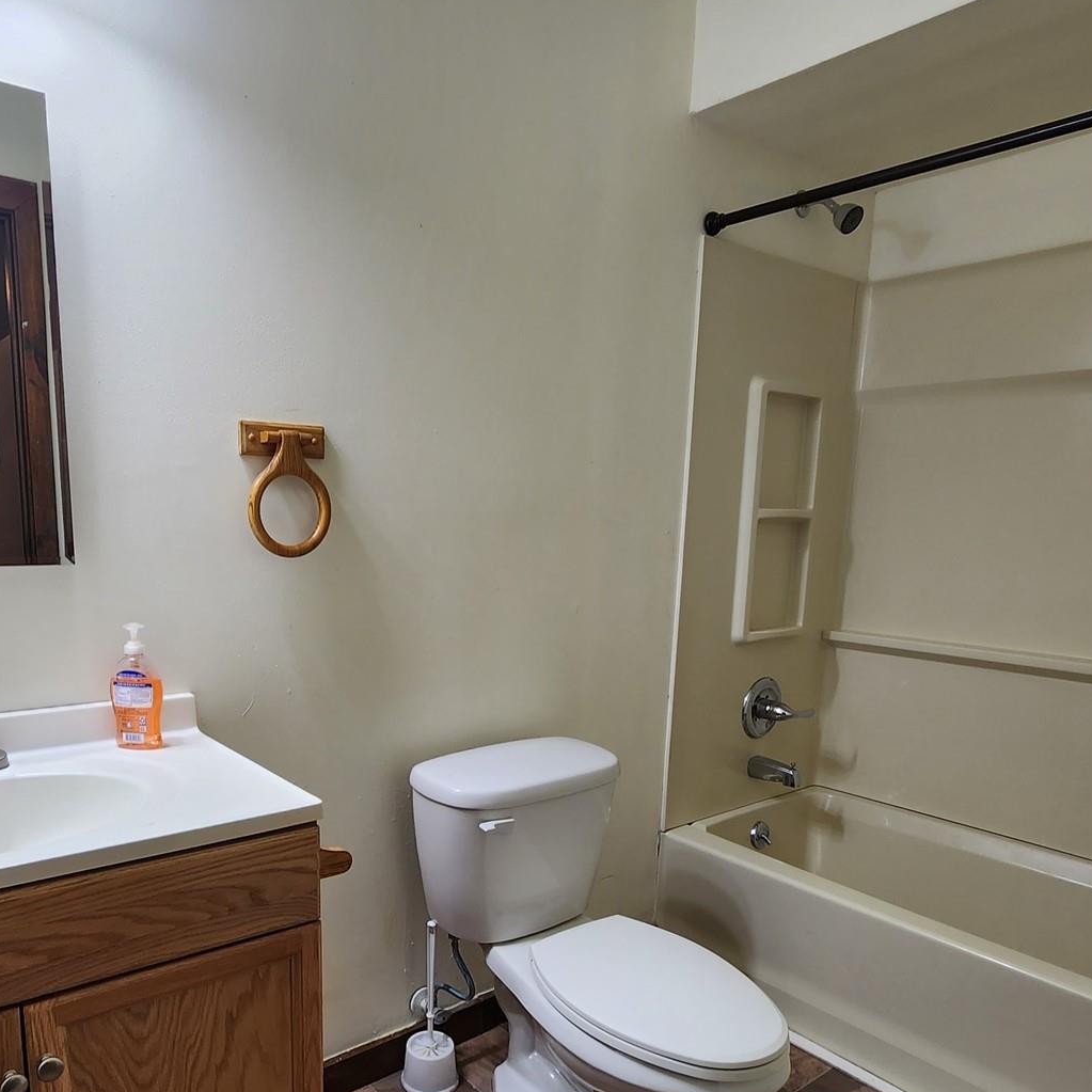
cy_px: 691
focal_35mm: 23
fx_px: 821
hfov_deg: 66.4
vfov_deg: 66.1
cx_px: 423
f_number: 2.2
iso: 80
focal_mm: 2.2
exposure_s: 1/60
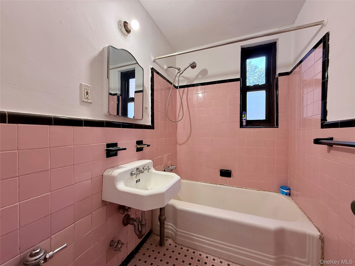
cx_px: 178
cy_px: 133
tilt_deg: -0.1
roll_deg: +0.5
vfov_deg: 85.7
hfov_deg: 102.1
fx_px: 144
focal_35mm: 14
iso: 250
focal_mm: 2.22
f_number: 2.2
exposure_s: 1/120
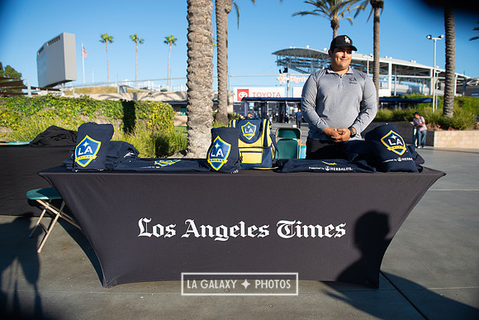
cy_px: 160
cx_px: 240
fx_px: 319
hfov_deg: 73.7
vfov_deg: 53.2
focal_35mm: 24
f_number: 4
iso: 200
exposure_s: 1/1600
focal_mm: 24
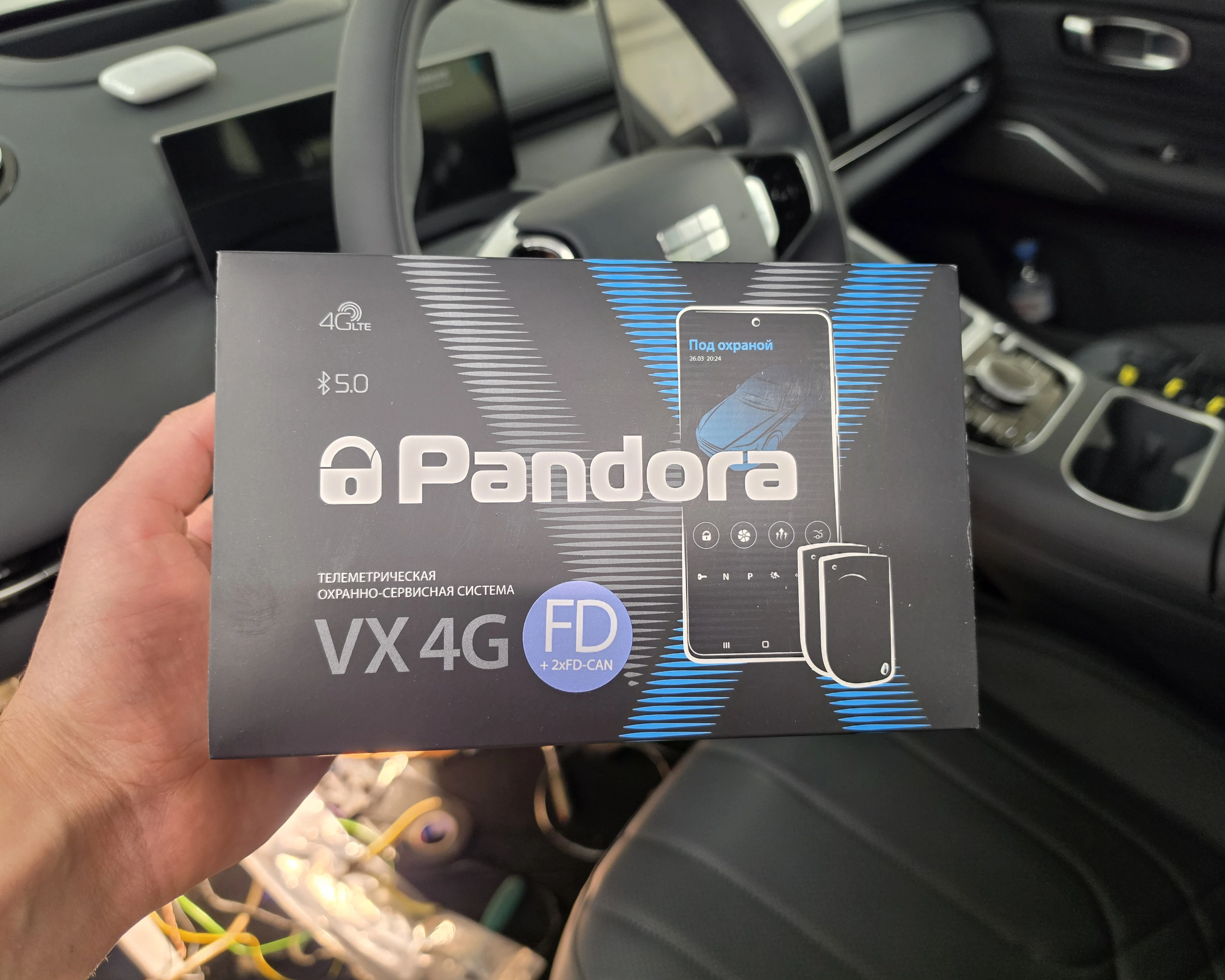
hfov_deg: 70.3
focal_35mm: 24
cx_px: 601
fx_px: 870
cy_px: 490
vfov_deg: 58.8
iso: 320
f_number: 1.4
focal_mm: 6.5
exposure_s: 1/100
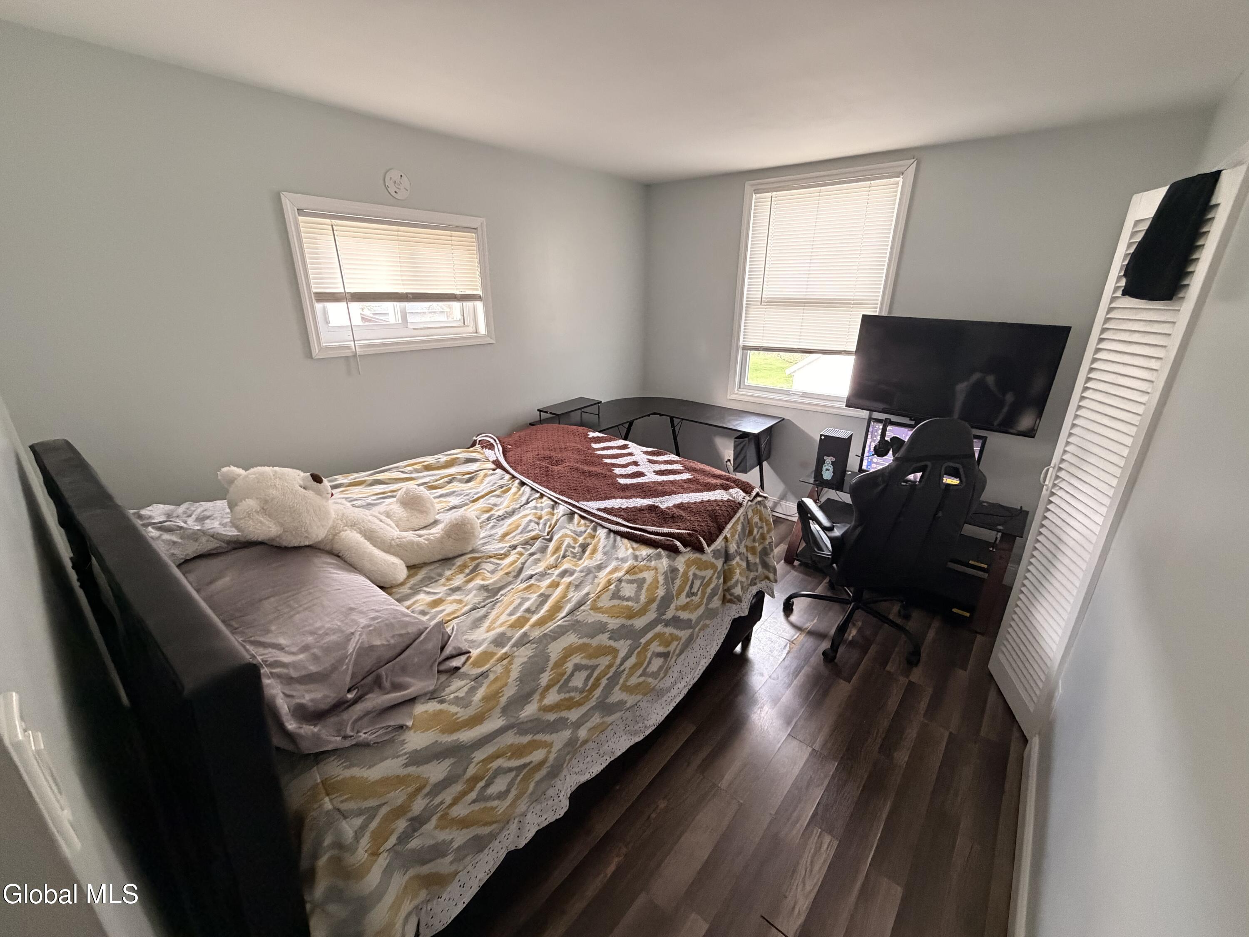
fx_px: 505
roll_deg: -0.2
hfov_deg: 102.1
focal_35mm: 14
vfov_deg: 85.7
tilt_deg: -20.0
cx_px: 624
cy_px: 468
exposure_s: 1/60
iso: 640
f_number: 2.2
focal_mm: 2.22
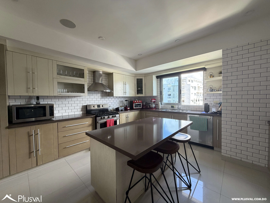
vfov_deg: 85.7
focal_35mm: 14
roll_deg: +0.8
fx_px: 109
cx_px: 135
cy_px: 102
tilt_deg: -1.8
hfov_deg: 102.1
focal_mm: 2.22
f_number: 2.2
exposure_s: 1/121
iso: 160
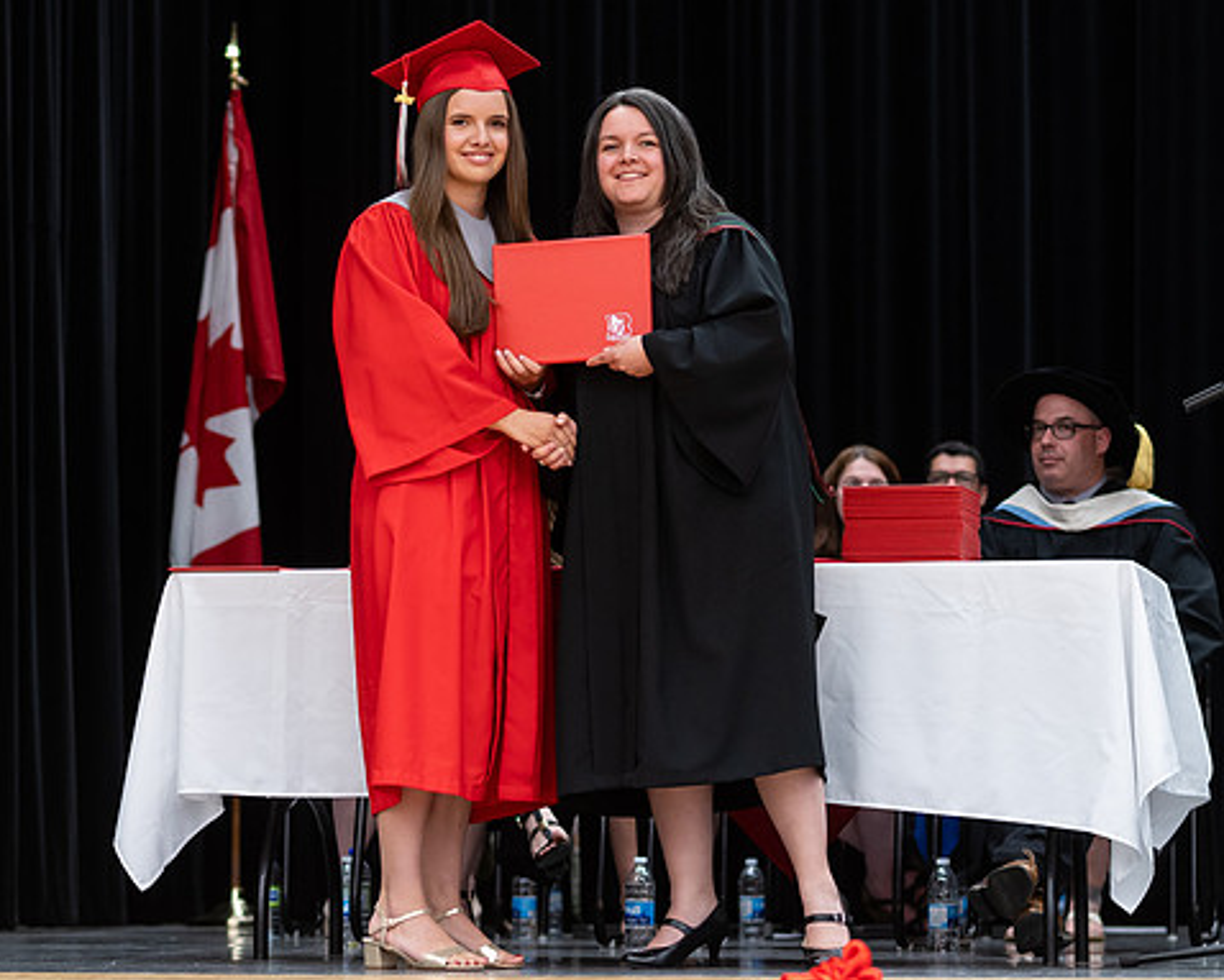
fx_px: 4857
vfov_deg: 11.5
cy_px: 508
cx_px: 427
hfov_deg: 14.3
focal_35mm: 134
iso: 1000
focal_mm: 85
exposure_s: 1/200
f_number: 2.8
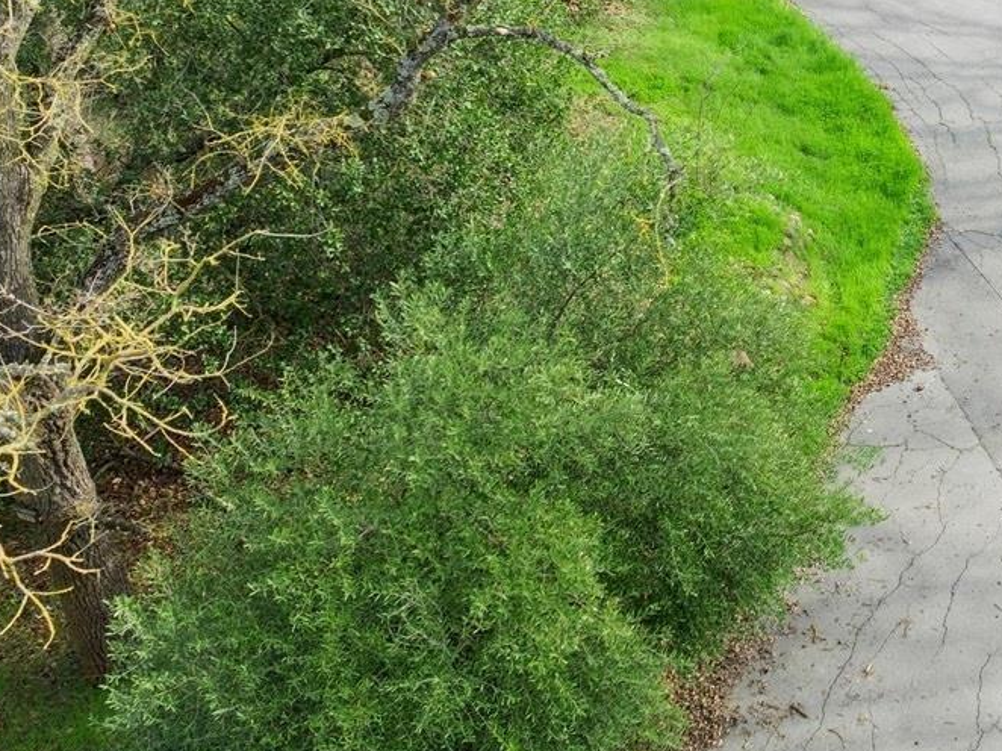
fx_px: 1678
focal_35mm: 58
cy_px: 142
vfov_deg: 24.8
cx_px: 996
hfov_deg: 30.9
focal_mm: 12.29
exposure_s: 1/50
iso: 100
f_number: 2.8
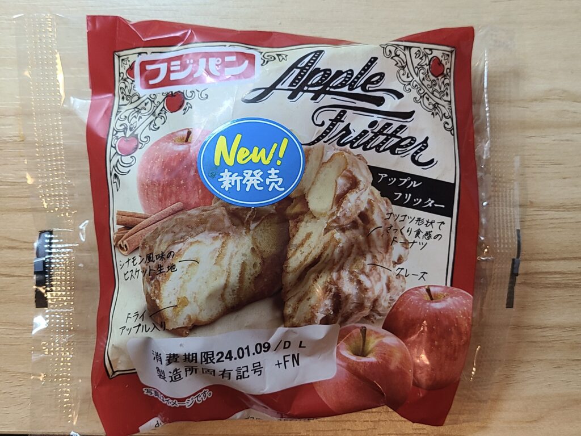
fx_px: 436
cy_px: 218
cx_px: 290
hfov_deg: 67.3
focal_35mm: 26
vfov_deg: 53.1
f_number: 1.8
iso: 160
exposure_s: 1/60
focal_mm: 5.4
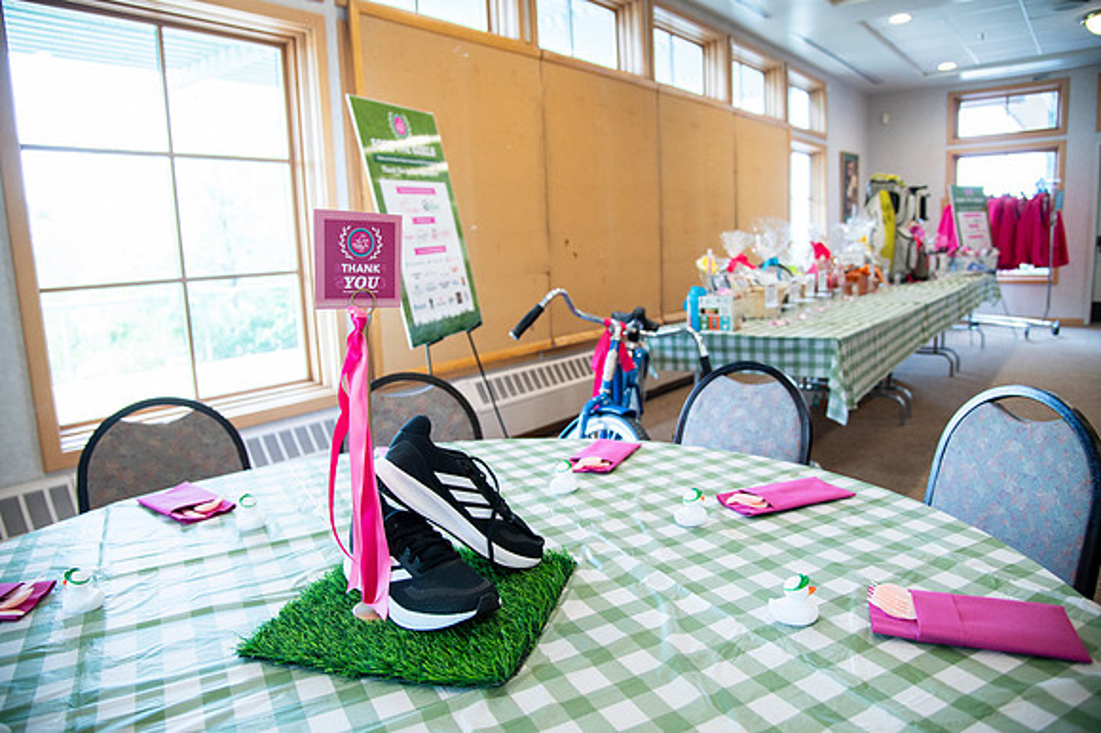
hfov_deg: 73.8
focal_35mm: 24
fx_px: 734
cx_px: 550
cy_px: 366
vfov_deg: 53.1
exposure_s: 1/200
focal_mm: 24
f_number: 4
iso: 1600
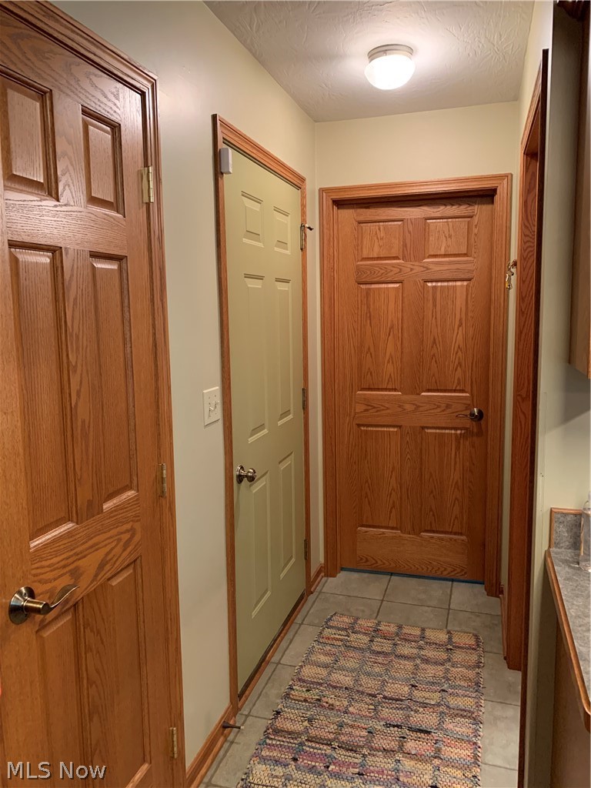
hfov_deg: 53.1
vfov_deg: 67.3
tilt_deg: -6.4
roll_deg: +0.7
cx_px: 296
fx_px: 592
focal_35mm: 26
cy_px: 394
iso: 320
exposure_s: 1/60
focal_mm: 4.25
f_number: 1.8
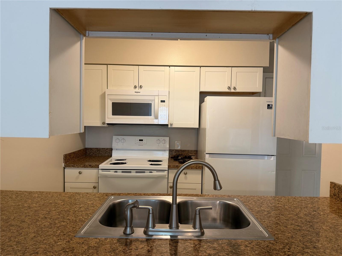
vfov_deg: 56.8
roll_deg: -1.0
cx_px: 171
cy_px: 128
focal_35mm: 24
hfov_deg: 71.6
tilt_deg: -1.4
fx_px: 237
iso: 160
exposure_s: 1/60
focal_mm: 6.76
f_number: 1.78
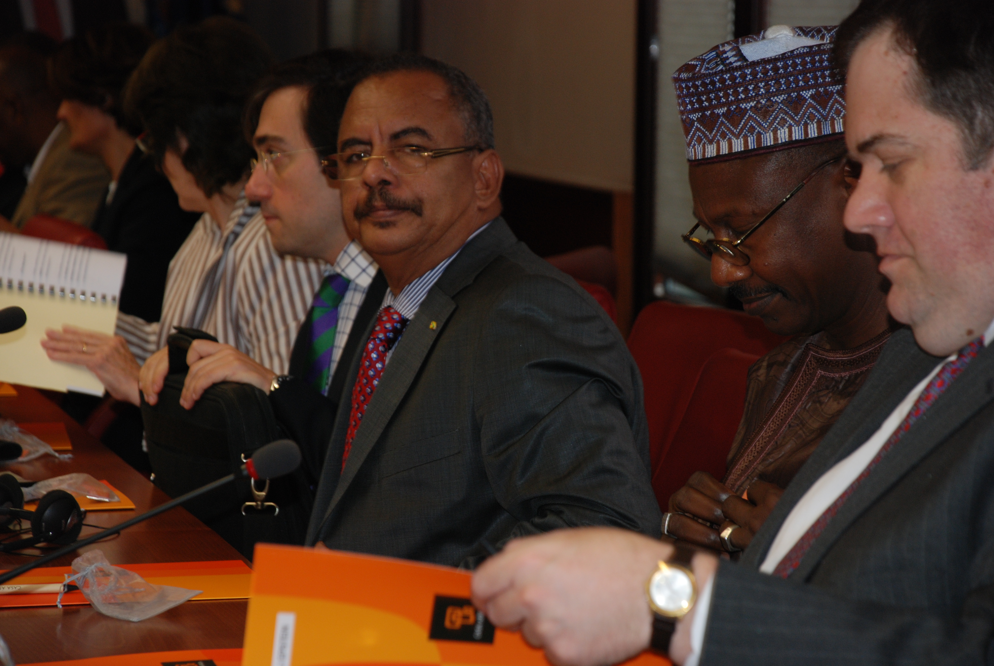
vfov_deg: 9.2
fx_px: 4147
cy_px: 333
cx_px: 497
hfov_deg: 13.7
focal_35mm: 150
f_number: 5.6
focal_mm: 100
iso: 320
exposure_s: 1/60
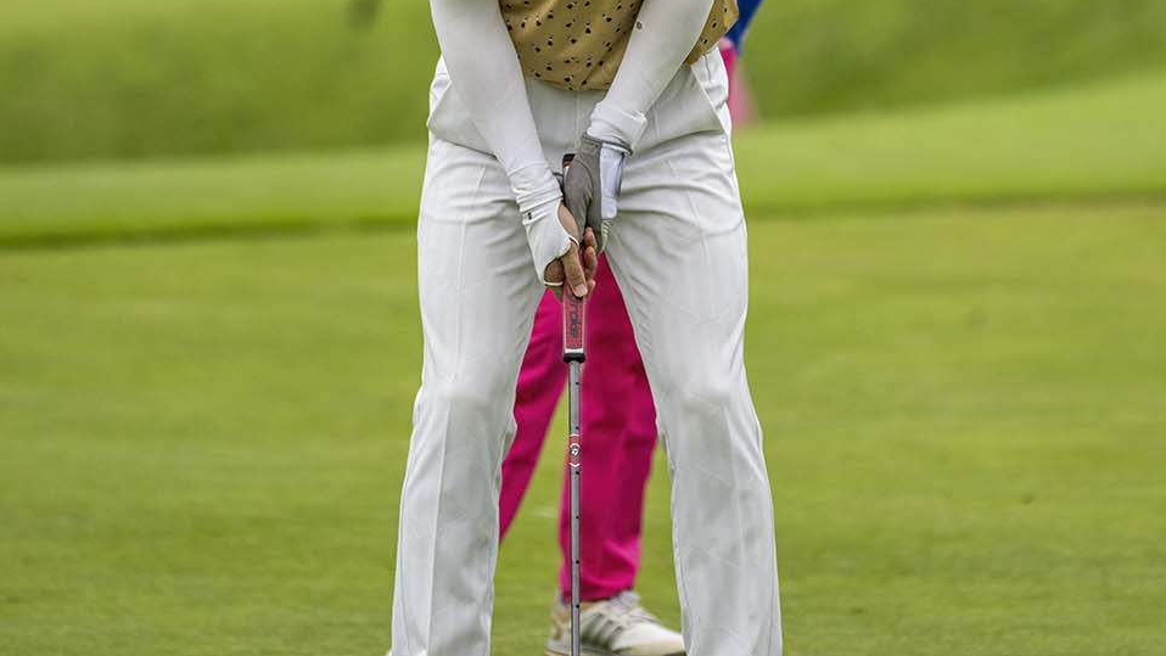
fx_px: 19479
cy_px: 12
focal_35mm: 630
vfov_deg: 1.9
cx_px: 583
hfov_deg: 3.4
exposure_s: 1/4000
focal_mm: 400
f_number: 3.5
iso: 360
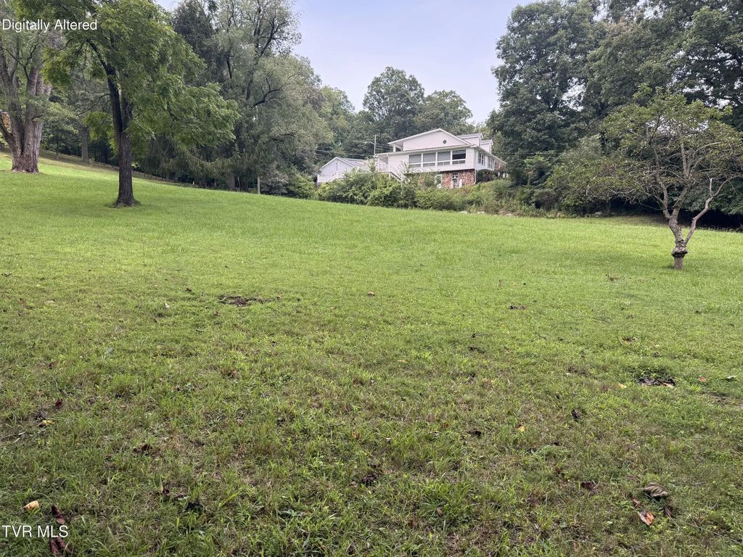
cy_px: 278
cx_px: 372
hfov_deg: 71.6
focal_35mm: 24
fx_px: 515
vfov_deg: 56.8
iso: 100
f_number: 1.78
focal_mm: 6.76
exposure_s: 1/240
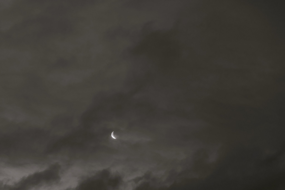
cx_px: 142
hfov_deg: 19.5
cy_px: 95
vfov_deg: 13.0
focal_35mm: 105
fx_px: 831
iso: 6400
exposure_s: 1/100
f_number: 5.6
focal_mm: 105
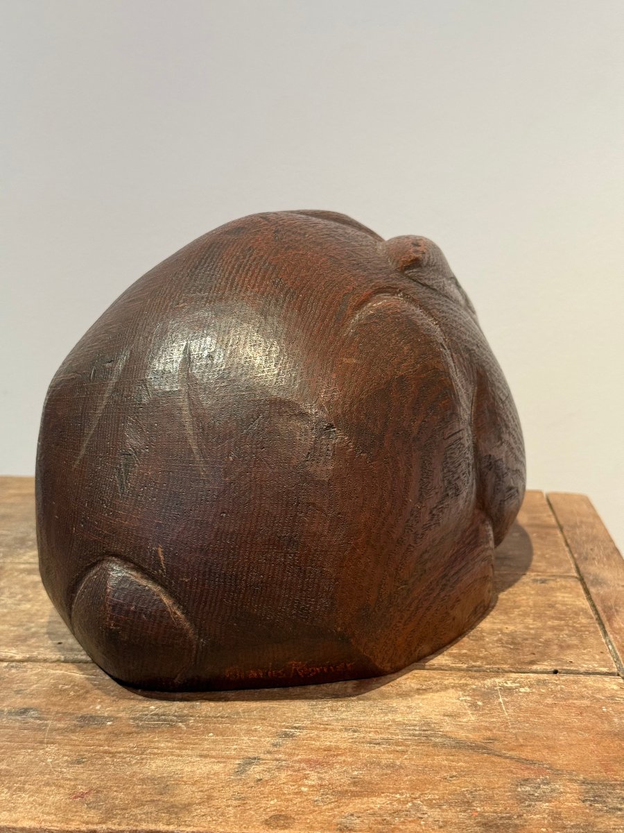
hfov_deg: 30.3
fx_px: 1154
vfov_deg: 39.7
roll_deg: -0.2
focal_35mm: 48
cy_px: 416
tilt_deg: -11.3
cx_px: 312
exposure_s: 1/50
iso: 125
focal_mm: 6.76
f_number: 1.78
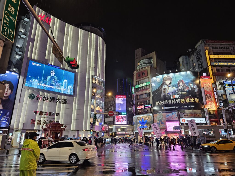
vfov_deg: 58.9
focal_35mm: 23
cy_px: 88
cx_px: 118
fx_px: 156
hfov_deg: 73.9
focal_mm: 5.4
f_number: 1.8
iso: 160
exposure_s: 1/60
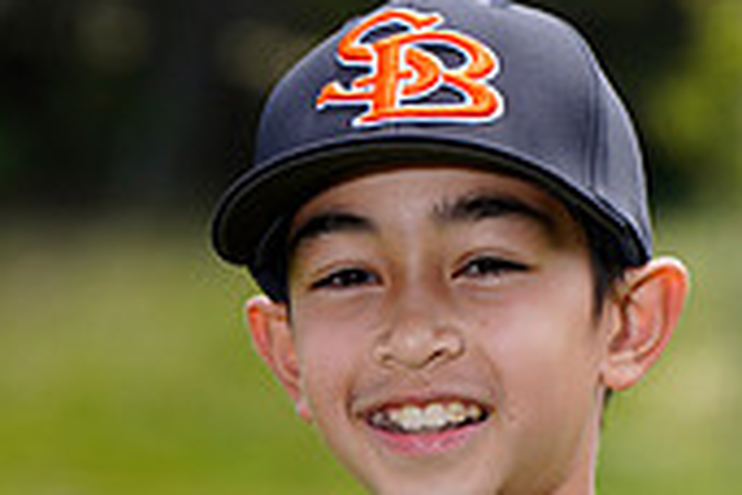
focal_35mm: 649
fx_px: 13376
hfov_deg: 3.2
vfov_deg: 2.1
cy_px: 712
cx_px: 371
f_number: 6.3
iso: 100
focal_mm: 191
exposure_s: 1/250
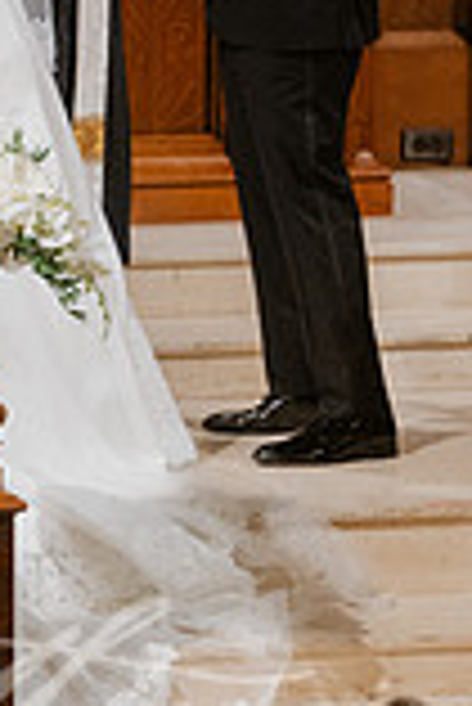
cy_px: -99
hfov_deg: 2.4
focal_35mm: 573
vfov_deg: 3.6
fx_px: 11243
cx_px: 36
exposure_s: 1/160
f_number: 2.8
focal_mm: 200
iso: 2000
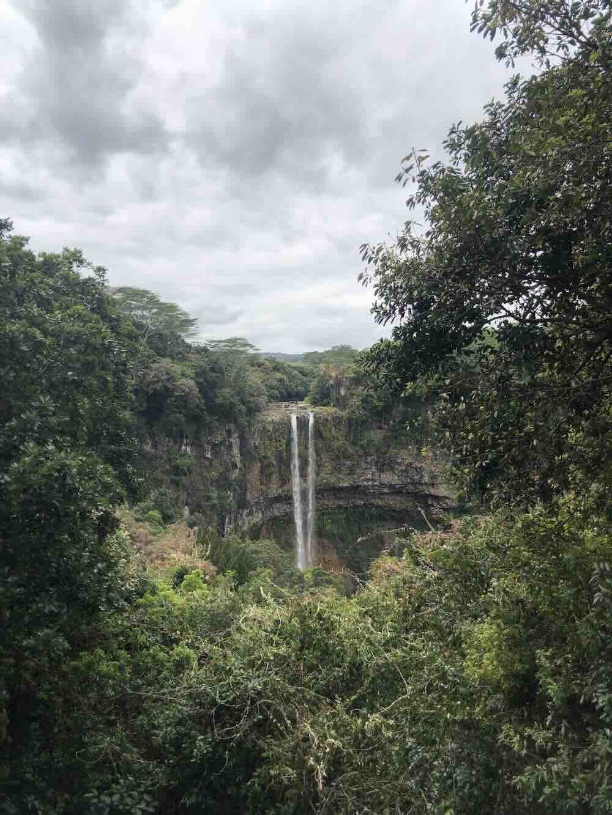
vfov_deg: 63.4
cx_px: 306
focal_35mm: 28
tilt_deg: -1.9
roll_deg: +0.4
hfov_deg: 49.8
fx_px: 660
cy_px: 408
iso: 20
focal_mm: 4
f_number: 1.8
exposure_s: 1/2525
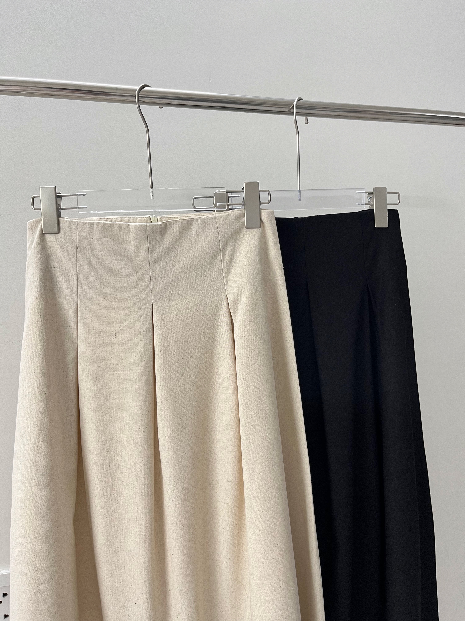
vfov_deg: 67.3
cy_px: 310
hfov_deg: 53.1
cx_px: 232
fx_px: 466
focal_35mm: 26
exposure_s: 1/50
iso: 64
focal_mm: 5.1
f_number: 1.6
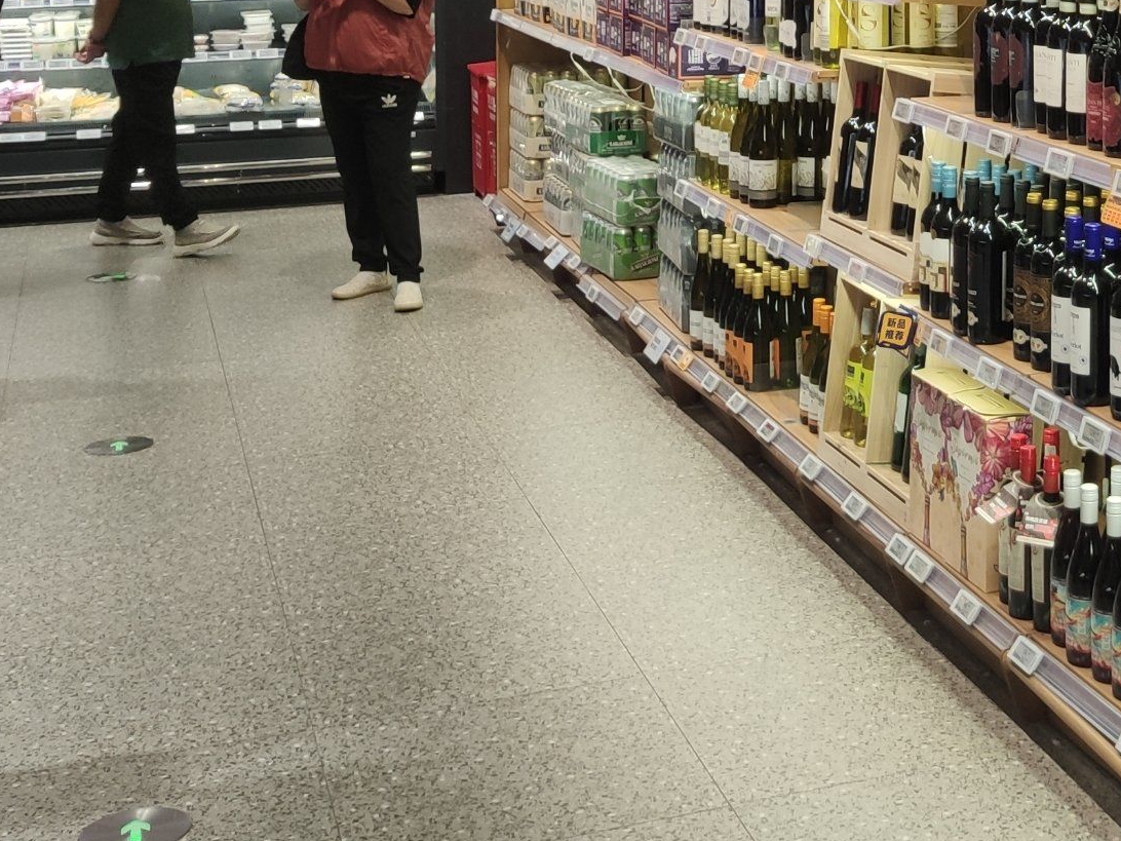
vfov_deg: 21.2
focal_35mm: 65
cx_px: 1002
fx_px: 2105
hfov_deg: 28.7
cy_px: -142
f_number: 1.75
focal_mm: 4.75
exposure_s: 1/100
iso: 315
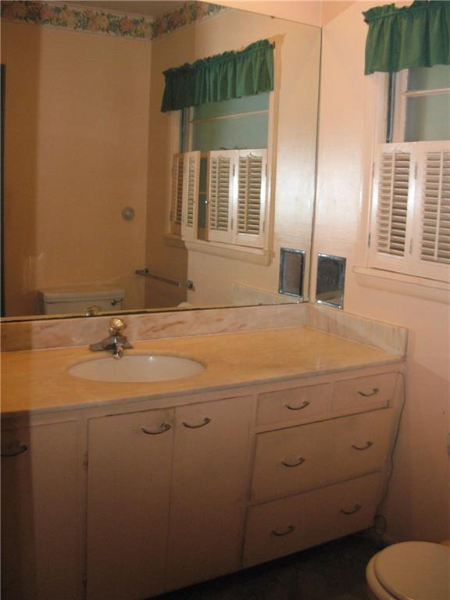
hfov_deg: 37.7
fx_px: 659
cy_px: 300
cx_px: 225
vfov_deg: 49.0
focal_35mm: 38
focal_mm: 6.3
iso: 308
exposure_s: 1/124
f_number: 2.9
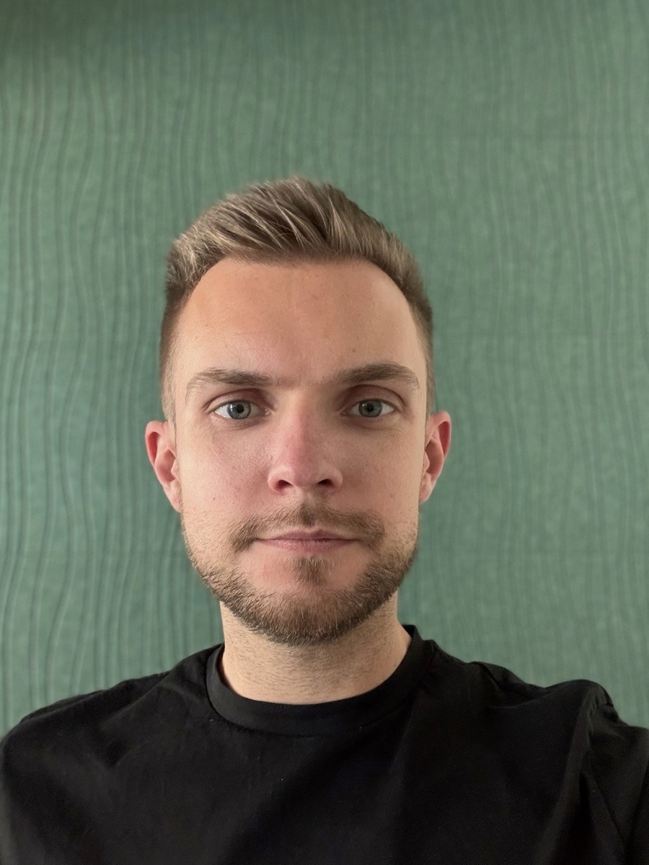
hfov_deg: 44.1
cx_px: 305
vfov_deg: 56.8
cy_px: 448
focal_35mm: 32
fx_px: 800
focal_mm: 2.69
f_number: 1.9
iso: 320
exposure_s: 1/50
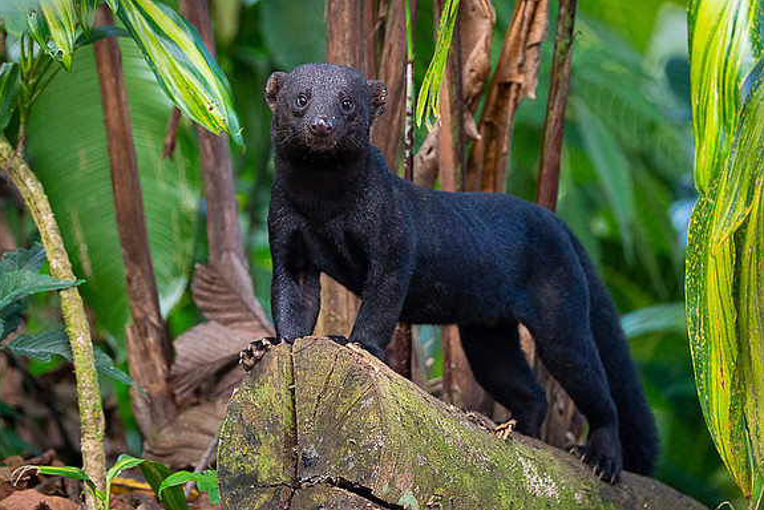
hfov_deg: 4.1
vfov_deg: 2.8
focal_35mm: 499
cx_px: 275
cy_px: 152
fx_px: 10595
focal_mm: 290
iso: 2500
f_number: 4
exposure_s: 1/500
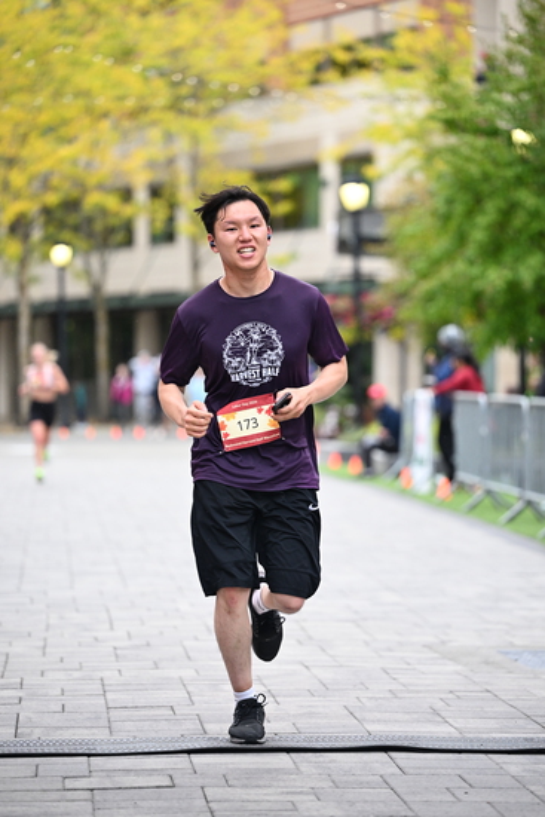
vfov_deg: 14.6
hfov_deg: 9.8
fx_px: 3177
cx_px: 272
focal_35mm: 140
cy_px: 408
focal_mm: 140
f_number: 2.8
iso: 1250
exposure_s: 1/1600
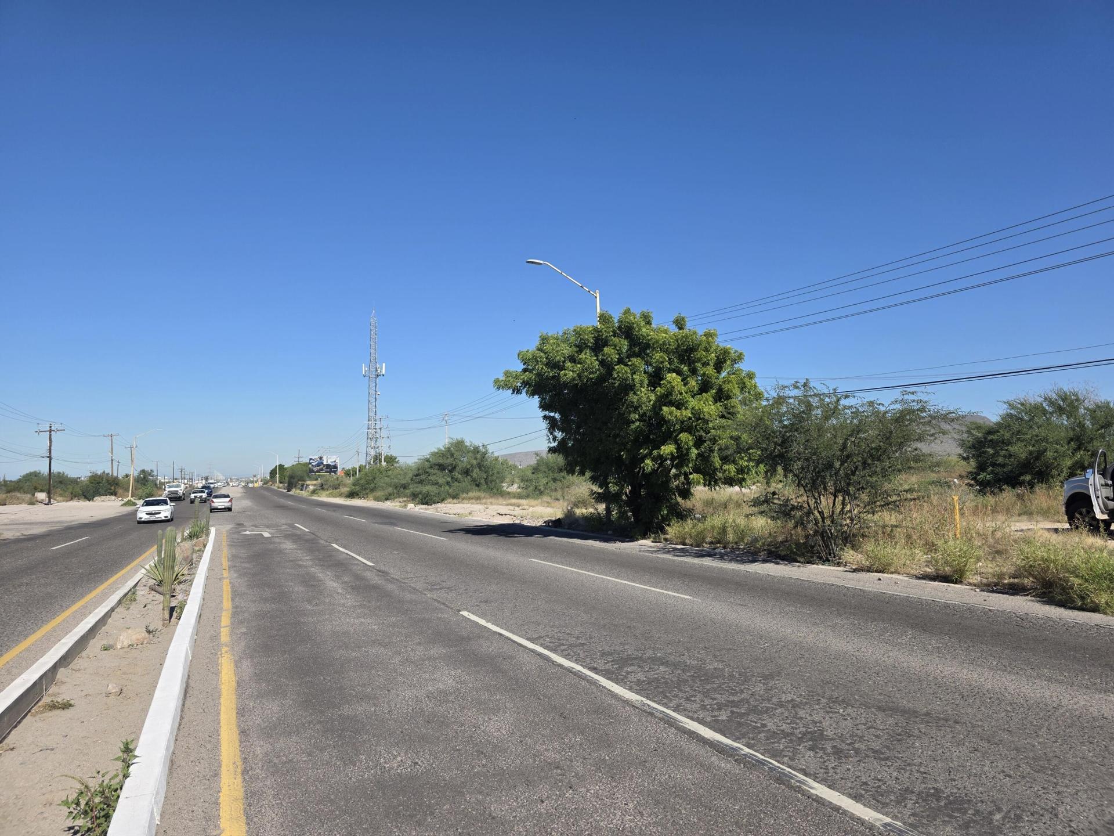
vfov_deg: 58.9
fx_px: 740
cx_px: 557
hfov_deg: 73.9
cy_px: 418
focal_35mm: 23
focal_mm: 6.3
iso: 80
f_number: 1.7
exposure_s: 1/7333
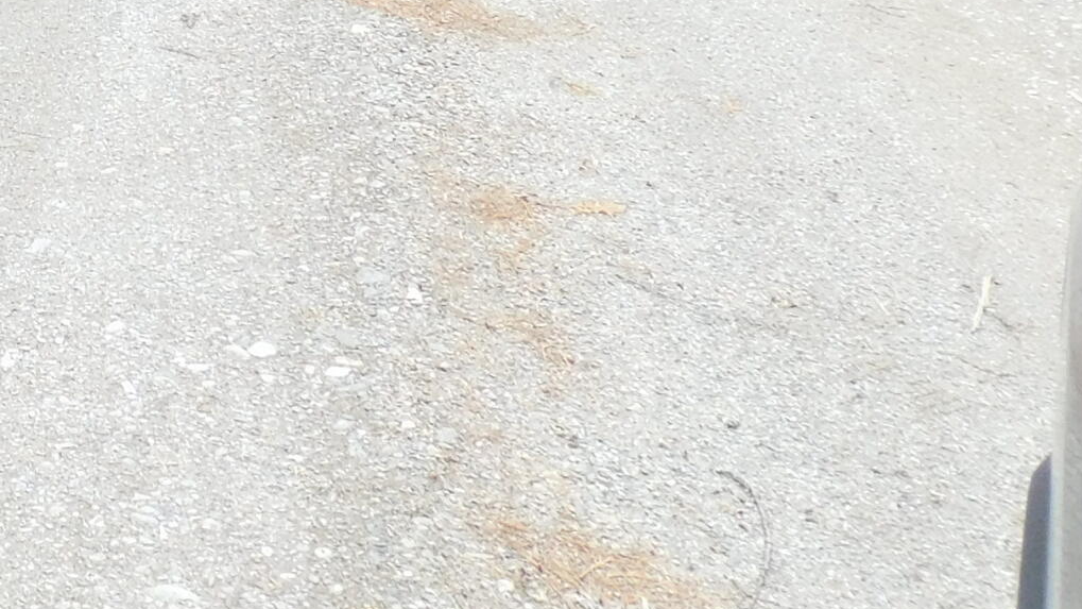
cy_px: -537
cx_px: -412
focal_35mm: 77
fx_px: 2209
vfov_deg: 13.7
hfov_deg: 23.5
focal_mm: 4.3
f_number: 3.3
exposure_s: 1/125
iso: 125
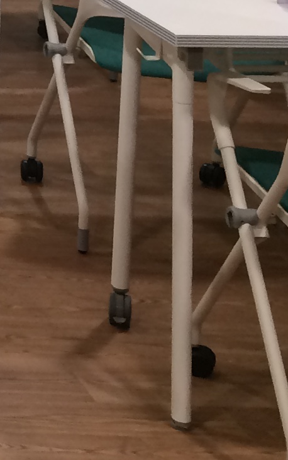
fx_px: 1719
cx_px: -665
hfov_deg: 7.9
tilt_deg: -8.7
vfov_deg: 14.2
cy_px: -238
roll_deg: -1.2
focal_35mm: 137
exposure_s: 1/30
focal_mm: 4.15
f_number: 2.2
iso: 40
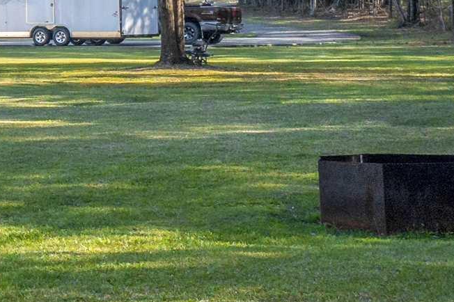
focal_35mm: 132
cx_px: -488
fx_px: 1664
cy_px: -51
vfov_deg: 10.2
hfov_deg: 13.2
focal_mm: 10.26
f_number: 5
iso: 100
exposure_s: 1/200
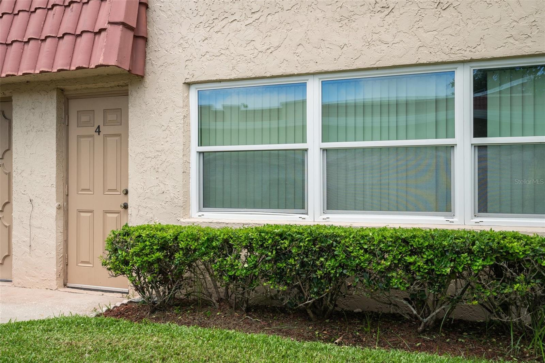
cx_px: 272
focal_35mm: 35
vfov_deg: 37.8
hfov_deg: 54.4
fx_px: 530
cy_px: 182
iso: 320
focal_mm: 35
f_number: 8
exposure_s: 1/160
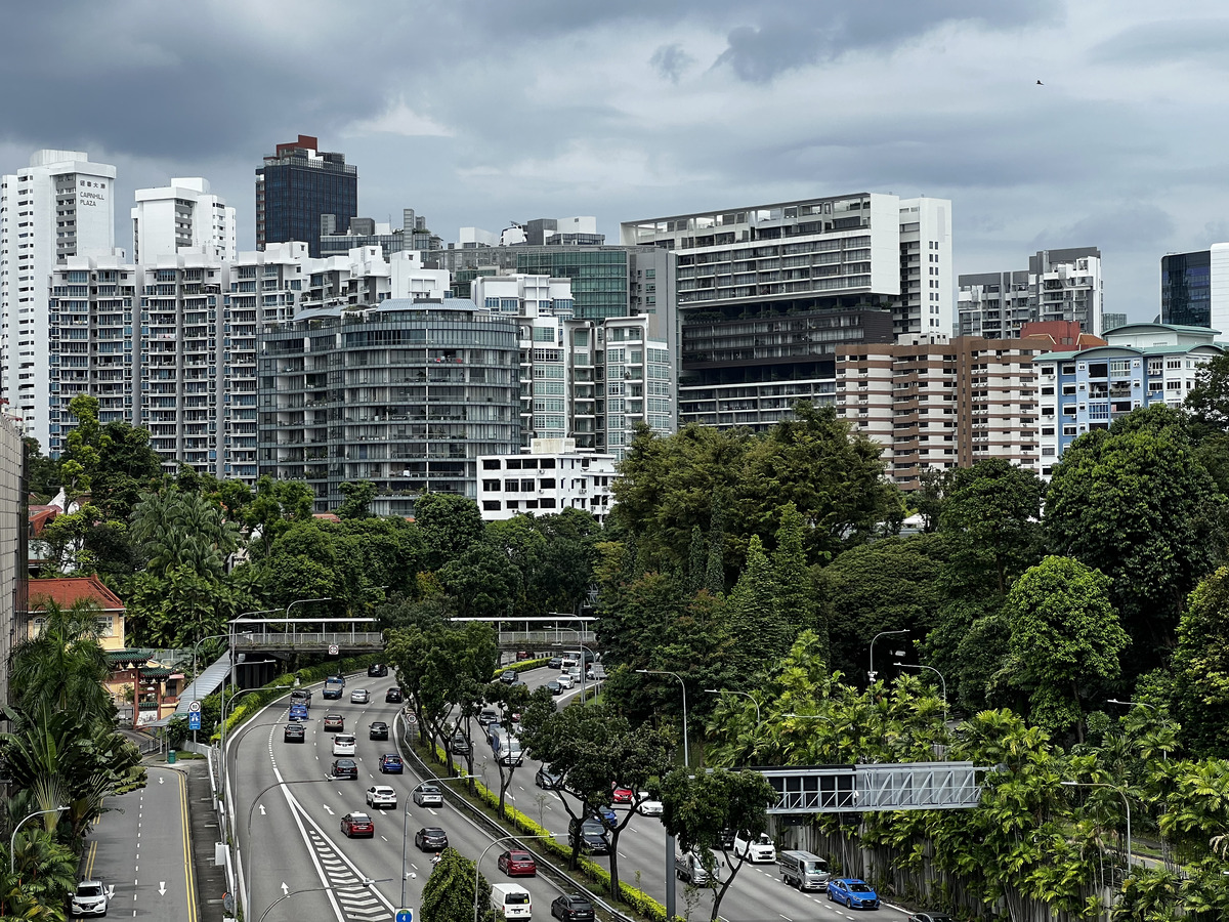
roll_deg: +0.6
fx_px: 2734
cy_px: 461
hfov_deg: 25.3
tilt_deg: +1.5
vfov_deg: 19.1
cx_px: 614
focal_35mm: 77
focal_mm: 9
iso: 32
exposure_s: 1/742
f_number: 2.8
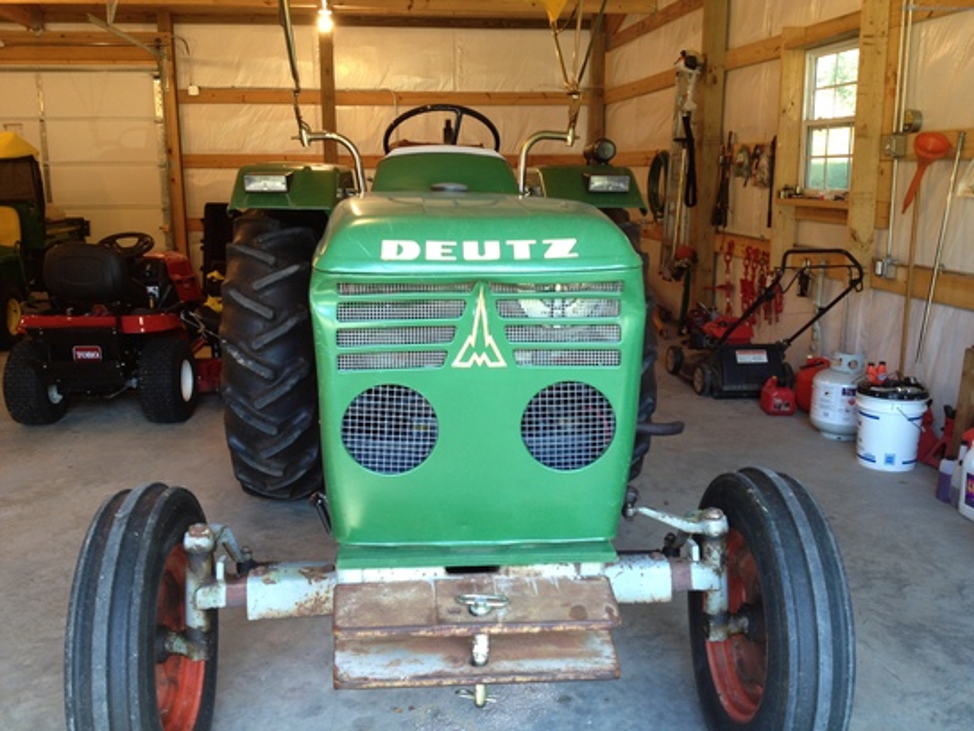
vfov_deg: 40.7
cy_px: 366
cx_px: 487
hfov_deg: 52.6
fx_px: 985
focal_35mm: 35
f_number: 2.4
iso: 64
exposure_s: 1/24
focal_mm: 4.28
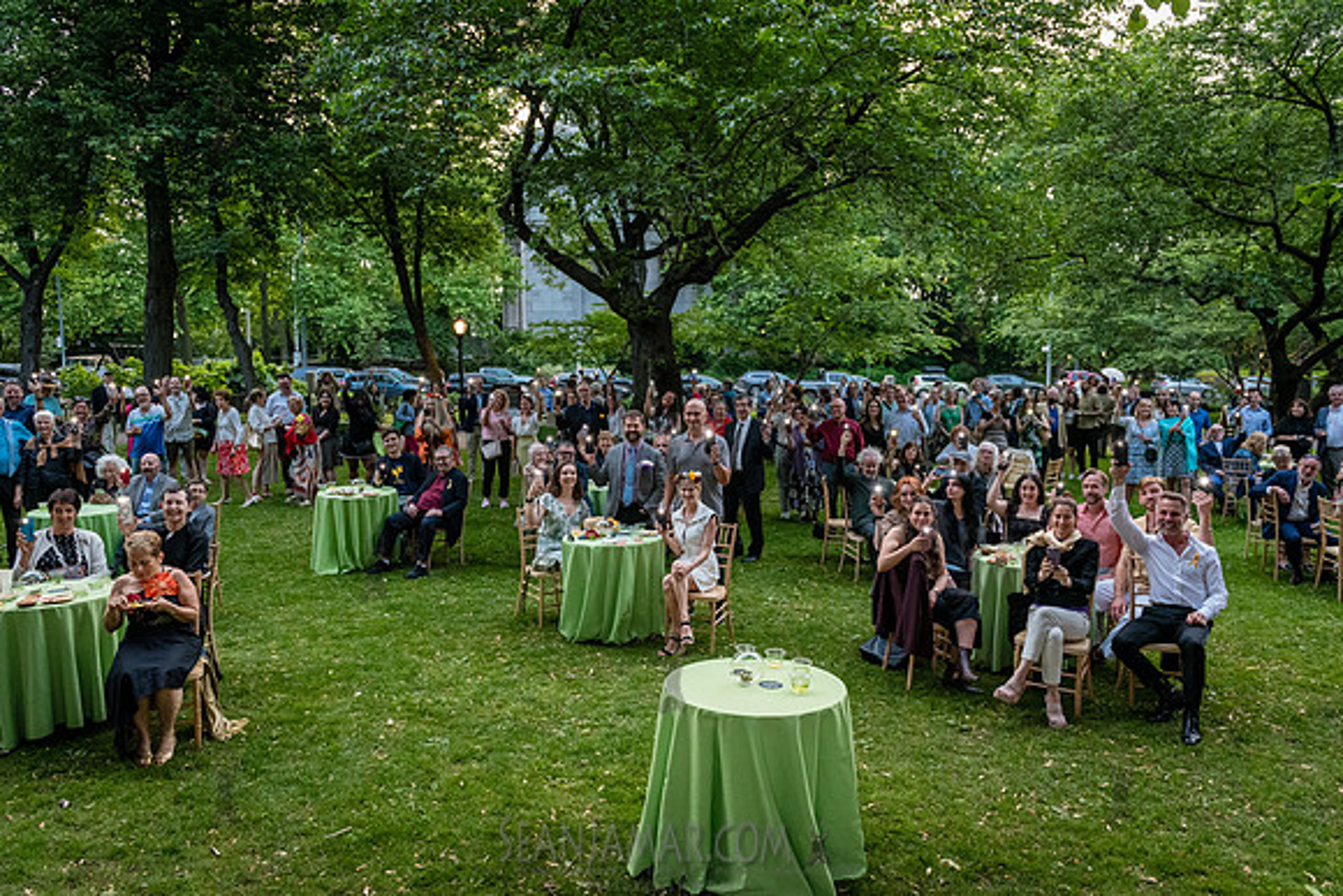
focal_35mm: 27
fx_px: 992
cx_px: 672
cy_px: 448
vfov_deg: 48.6
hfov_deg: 68.2
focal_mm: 26
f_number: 3.5
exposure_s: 1/400
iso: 4000
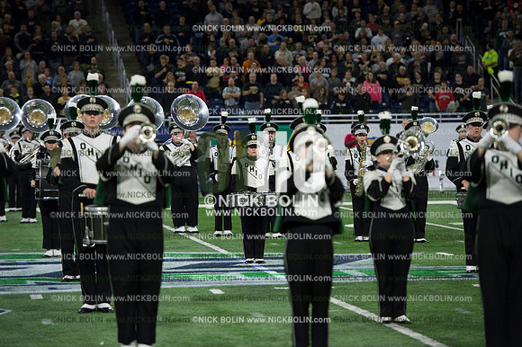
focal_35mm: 160
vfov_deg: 8.6
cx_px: 261
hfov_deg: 12.8
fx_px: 2319
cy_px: 174
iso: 2500
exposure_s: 1/2000
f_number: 3.5
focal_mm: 160
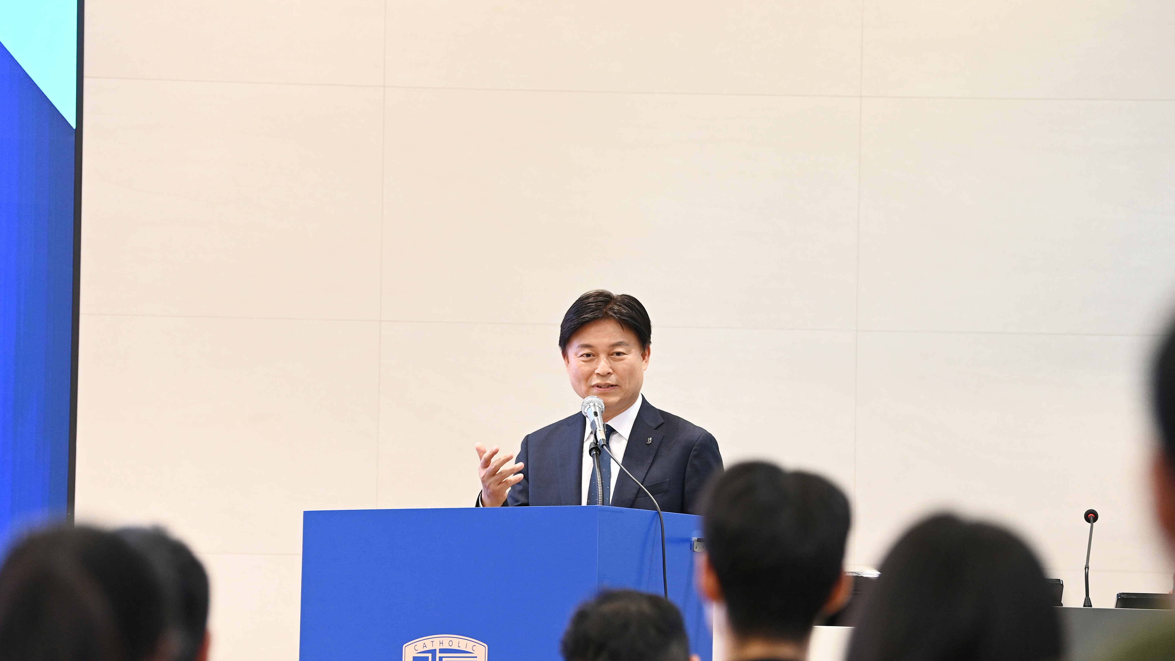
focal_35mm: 141
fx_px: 4393
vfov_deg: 8.6
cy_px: 393
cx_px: 590
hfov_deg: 15.2
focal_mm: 130
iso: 2500
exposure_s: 1/200
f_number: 2.8
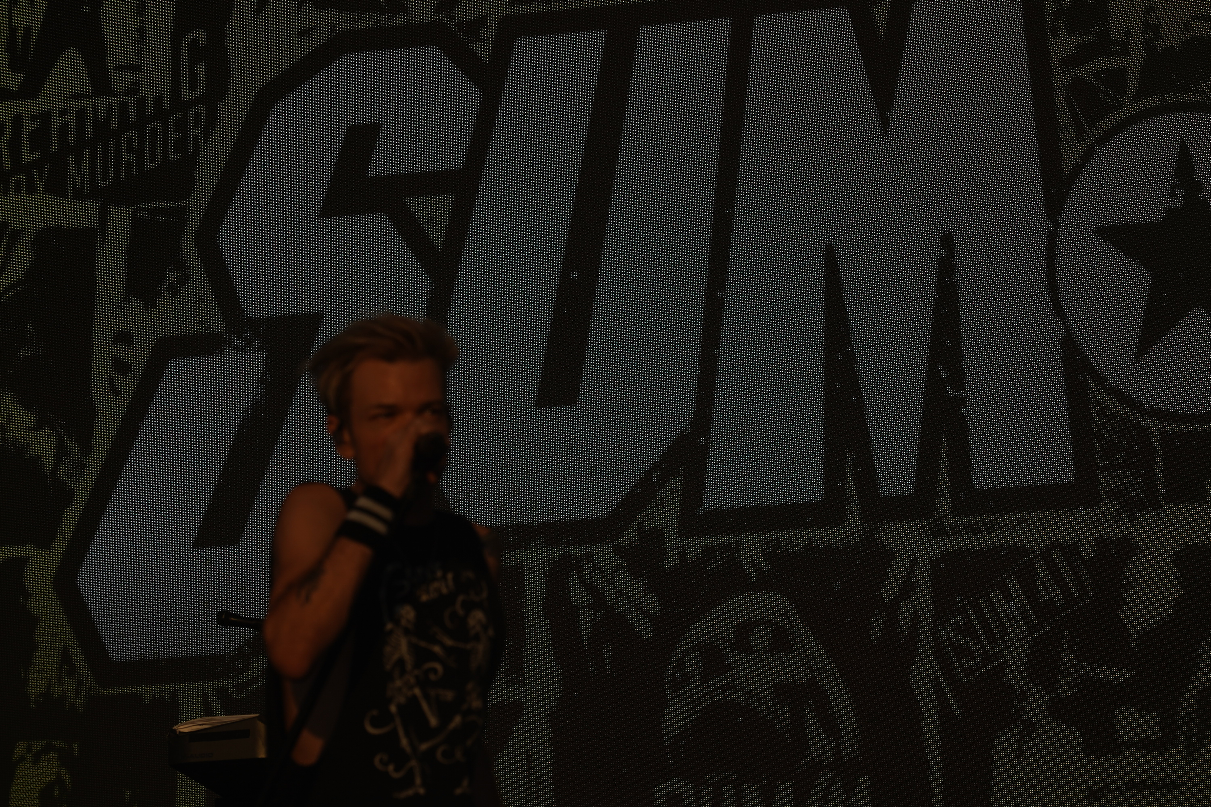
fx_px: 3532
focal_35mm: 105
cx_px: 606
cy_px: 404
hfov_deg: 19.5
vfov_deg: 13.0
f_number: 8
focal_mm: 105
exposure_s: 1/1000
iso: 100
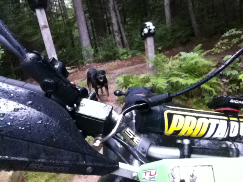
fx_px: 246
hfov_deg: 52.6
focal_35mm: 35
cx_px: 122
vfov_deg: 40.7
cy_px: 91
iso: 800
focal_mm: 3.85
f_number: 2.4
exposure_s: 1/30
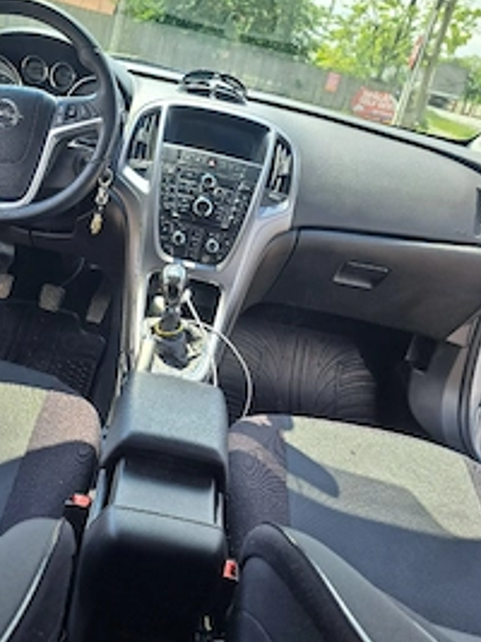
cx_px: 144
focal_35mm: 36
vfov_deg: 51.3
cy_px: 351
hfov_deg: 39.0
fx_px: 668
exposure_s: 1/294
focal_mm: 5.23
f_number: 1.8
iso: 50
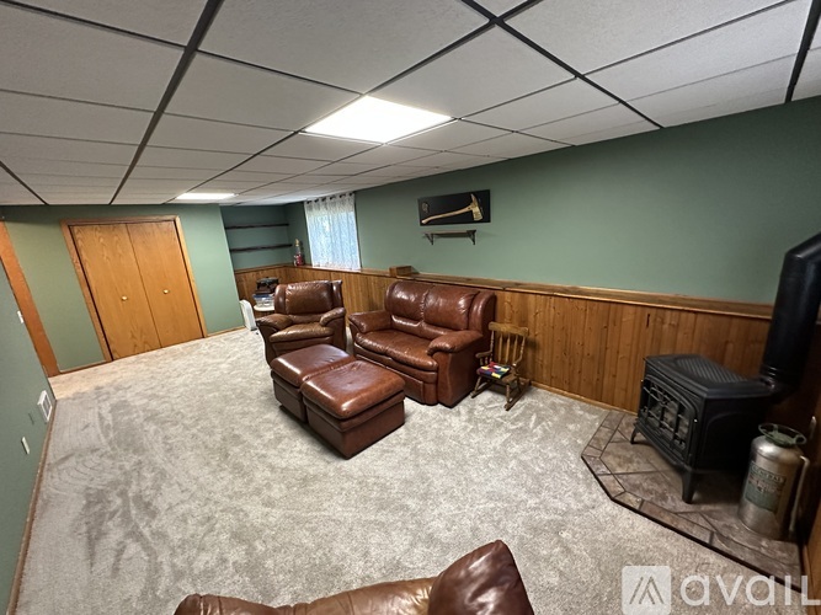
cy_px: 308
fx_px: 332
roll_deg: +4.0
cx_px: 410
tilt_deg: -15.1
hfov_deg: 102.1
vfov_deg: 85.7
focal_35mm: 14
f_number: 2.2
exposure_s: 1/60
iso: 800
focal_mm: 2.22
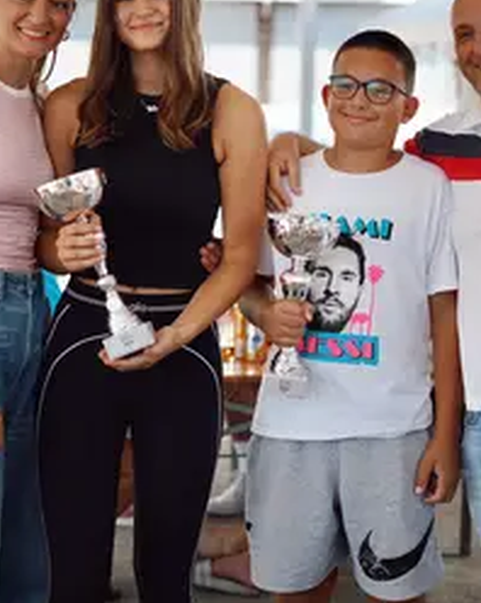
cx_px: 250
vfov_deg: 21.0
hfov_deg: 16.9
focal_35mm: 91
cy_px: 187
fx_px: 1621
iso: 100
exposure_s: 1/640
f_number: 1.8
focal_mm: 50
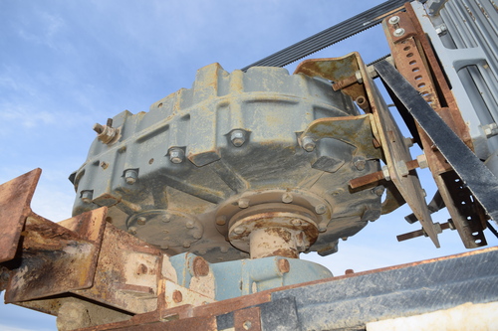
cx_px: 249
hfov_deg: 67.4
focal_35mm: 27
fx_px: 373
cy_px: 166
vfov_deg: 47.9
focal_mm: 18
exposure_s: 1/160
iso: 100
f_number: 6.3
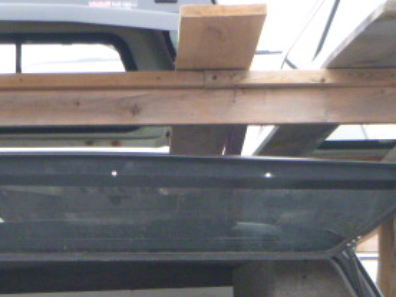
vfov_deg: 12.6
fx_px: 1327
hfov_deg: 16.9
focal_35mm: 116
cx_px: 96
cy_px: 310
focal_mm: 9
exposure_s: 1/125
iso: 400
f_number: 4.9
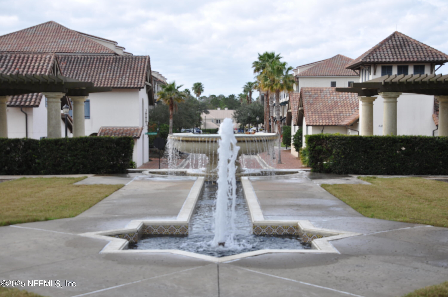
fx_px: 708
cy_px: 148
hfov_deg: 35.1
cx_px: 224
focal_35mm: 57
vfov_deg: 23.7
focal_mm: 38
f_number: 9
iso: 200
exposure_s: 1/320
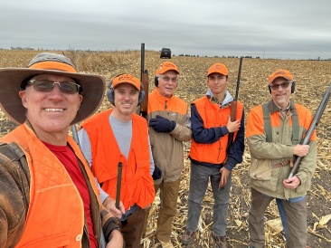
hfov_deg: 74.0
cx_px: 166
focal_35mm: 23
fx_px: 220
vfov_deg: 58.8
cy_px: 124
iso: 32
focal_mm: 2.69
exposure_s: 1/121
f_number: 1.9
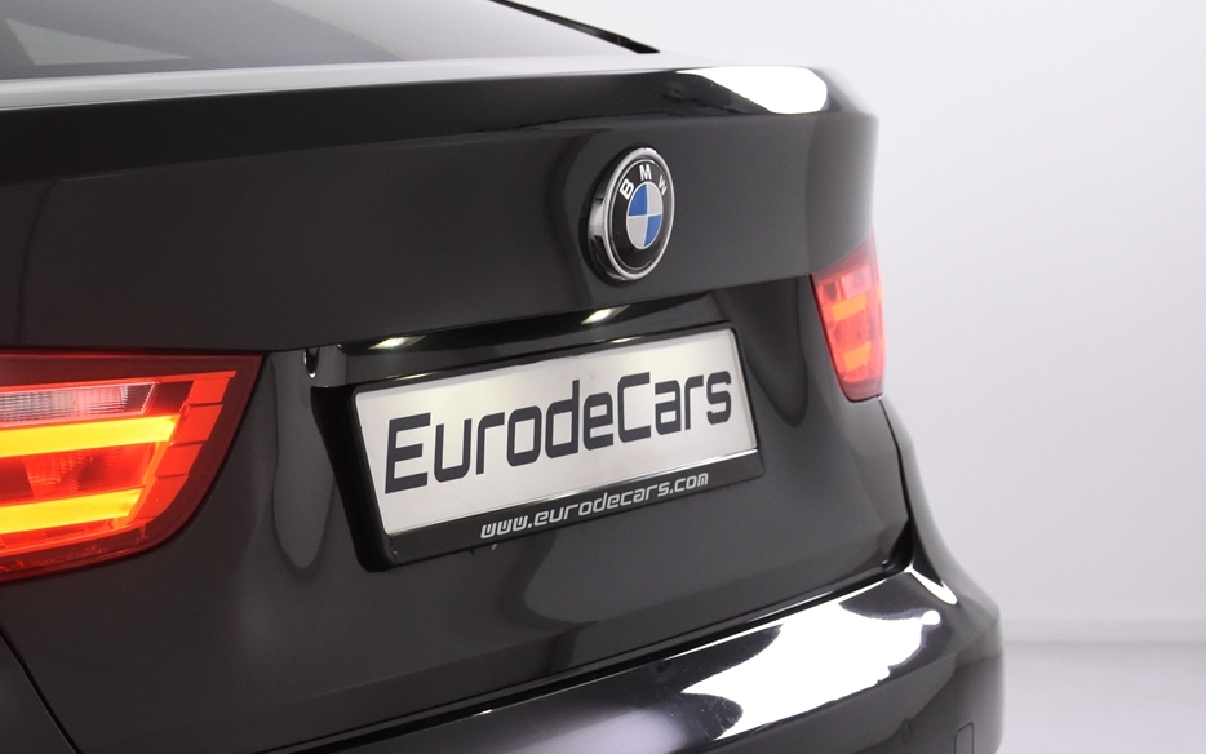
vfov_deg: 14.8
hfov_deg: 22.6
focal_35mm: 88
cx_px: -13
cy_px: 531
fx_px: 2893
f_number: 4.5
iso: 1600
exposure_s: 1/80
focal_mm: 28
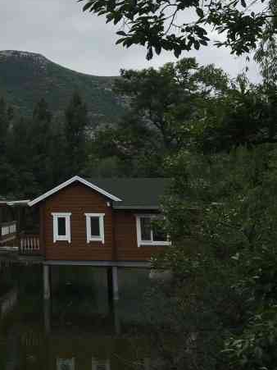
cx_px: -8
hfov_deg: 23.3
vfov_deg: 30.8
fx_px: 640
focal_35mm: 60
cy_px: 39
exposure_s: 1/999
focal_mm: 4.15
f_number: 2.2
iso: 25
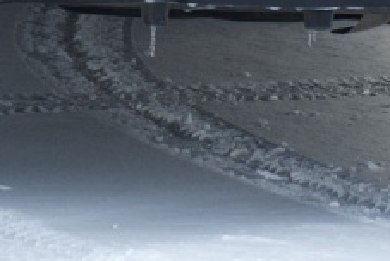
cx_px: 55
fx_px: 6183
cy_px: -381
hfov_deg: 3.6
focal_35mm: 570
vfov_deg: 2.4
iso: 100
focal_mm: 72
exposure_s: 1/125
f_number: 5.6
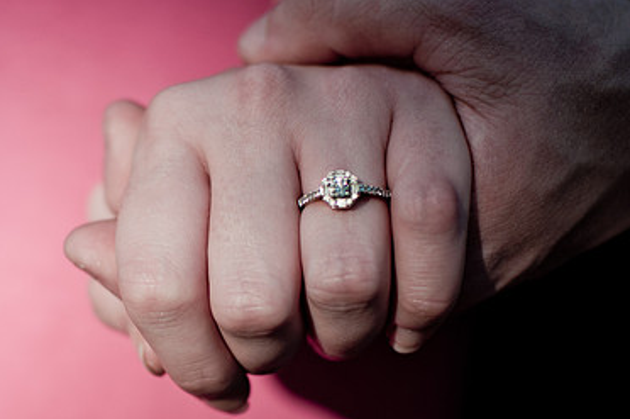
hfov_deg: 24.6
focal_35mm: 82
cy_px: 259
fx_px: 1429
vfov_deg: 16.6
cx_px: 173
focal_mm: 35
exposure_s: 1/4000
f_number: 1.8
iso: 200
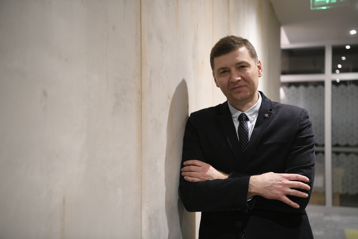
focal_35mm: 50
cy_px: 120
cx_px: 179
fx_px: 497
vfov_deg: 27.0
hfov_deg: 39.6
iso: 2500
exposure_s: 1/80
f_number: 2.8
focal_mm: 50
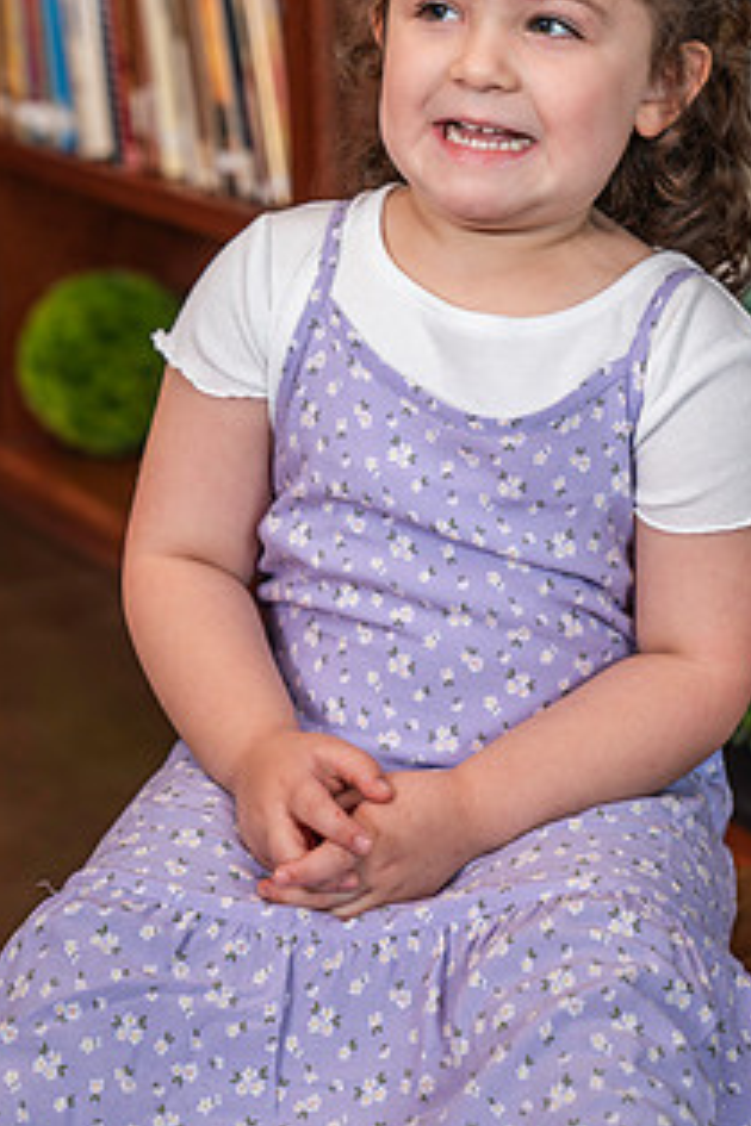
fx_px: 2910
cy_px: 400
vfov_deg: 21.8
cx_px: 501
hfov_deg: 14.7
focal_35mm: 93
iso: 500
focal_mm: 65
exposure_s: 1/160
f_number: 4
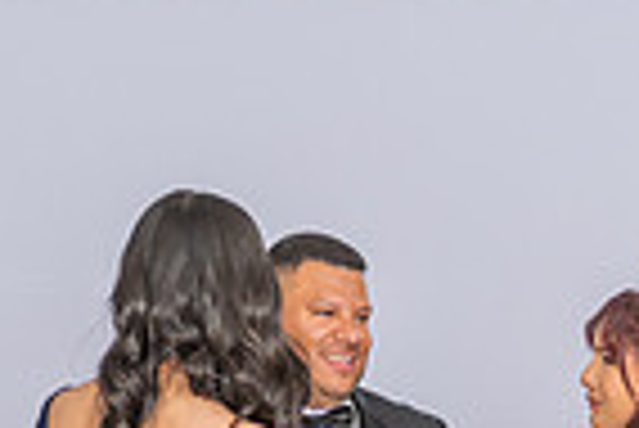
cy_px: 917
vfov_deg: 7.5
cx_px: 567
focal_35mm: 175
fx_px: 3109
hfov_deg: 11.7
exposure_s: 1/160
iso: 500
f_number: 3.5
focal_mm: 38
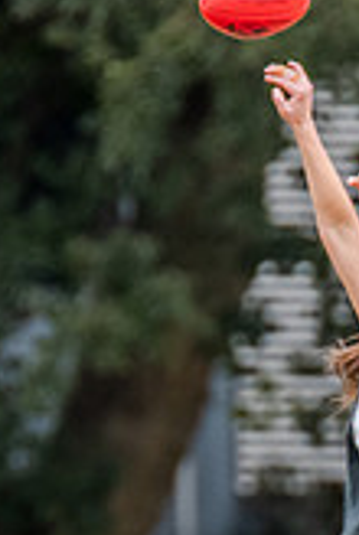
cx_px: 511
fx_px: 30593
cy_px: 536
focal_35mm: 2054
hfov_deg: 0.7
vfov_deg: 1.0
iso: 800
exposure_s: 1/1250
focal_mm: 420
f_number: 5
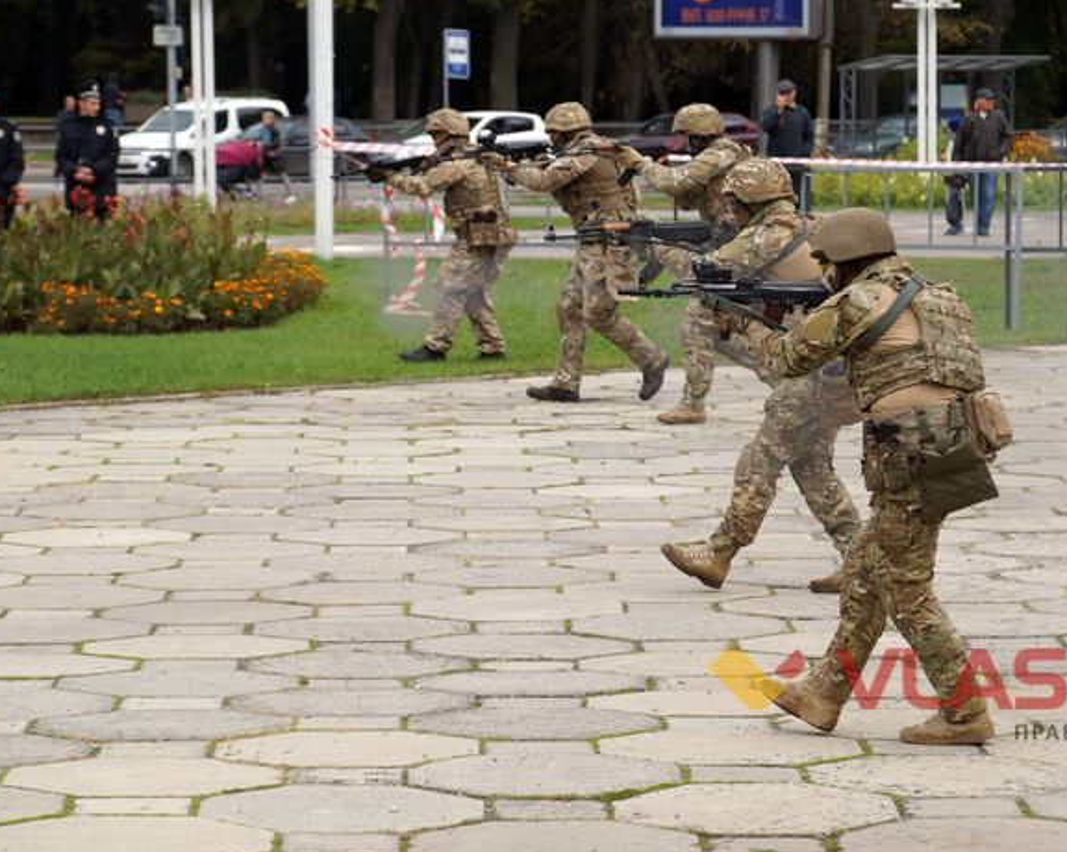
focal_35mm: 180
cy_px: 429
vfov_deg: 8.6
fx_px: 5667
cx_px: 596
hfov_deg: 10.8
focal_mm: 105
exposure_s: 1/200
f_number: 6.3
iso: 100
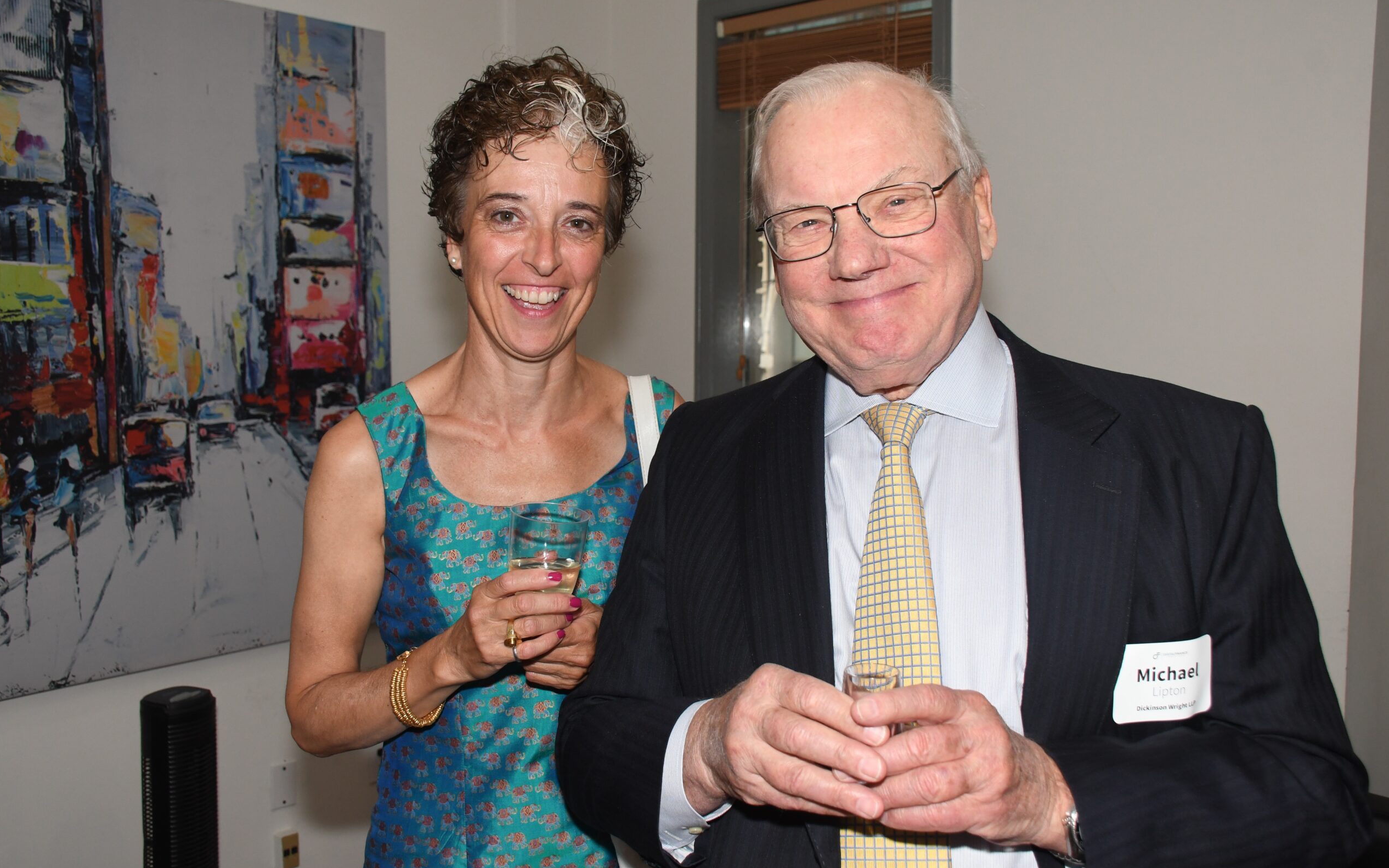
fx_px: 1287
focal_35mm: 34
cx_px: 701
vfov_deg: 37.3
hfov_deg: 56.7
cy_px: 429
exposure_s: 1/160
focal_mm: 22
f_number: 5.6
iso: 800
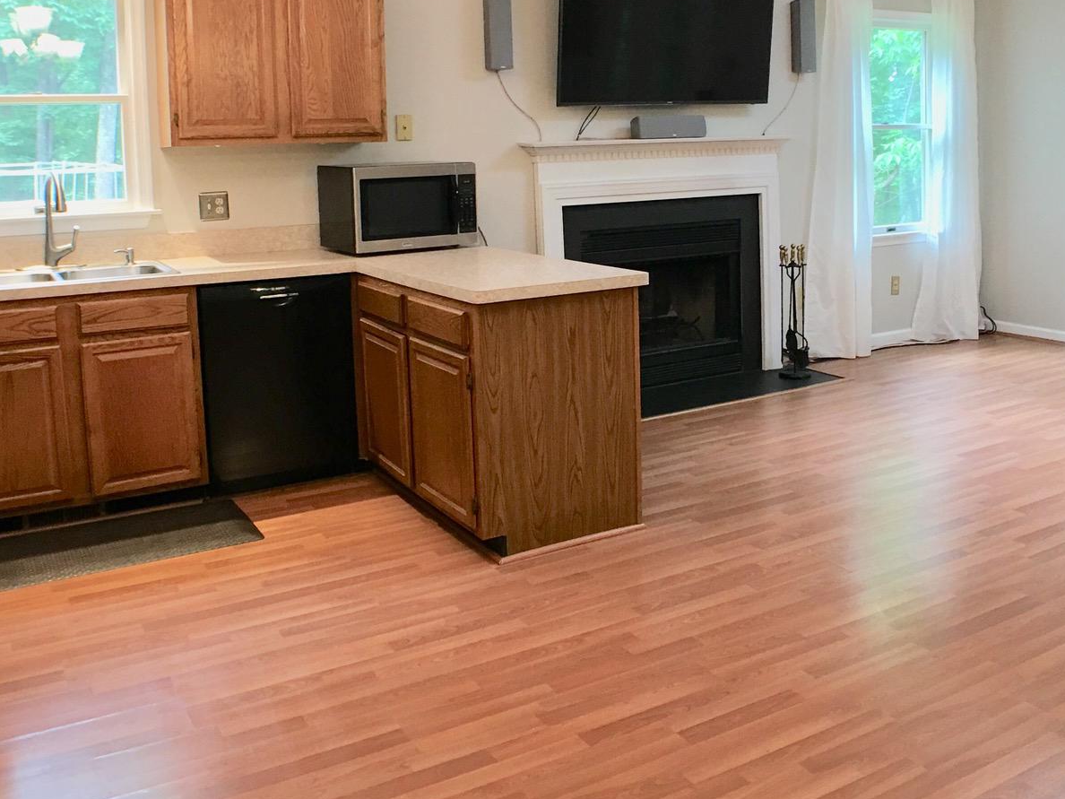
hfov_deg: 38.1
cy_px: 244
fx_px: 1538
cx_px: 587
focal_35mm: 50
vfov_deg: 28.8
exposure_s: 1/15
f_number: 2.2
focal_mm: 4.15
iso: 40
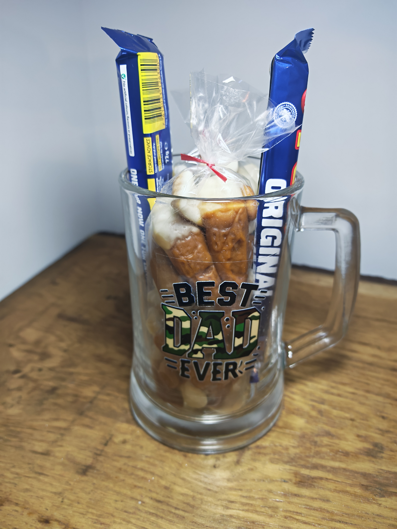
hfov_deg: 56.8
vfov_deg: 71.6
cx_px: 198
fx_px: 367
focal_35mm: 24
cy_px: 264
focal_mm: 6.83
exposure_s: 1/100
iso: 160
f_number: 2
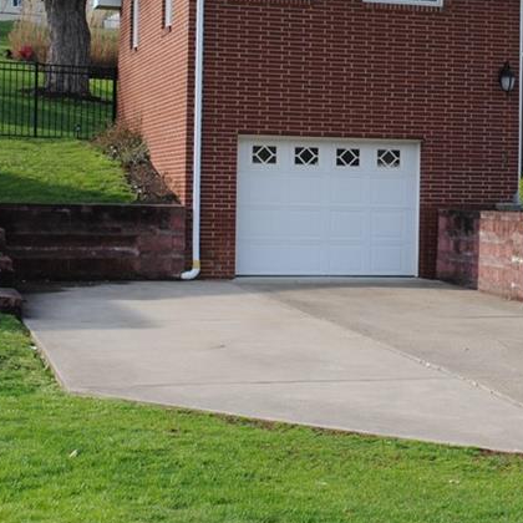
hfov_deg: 19.7
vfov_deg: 19.9
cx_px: 440
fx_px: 1487
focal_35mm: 87
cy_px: 178
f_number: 8
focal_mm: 28
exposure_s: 1/100
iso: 100
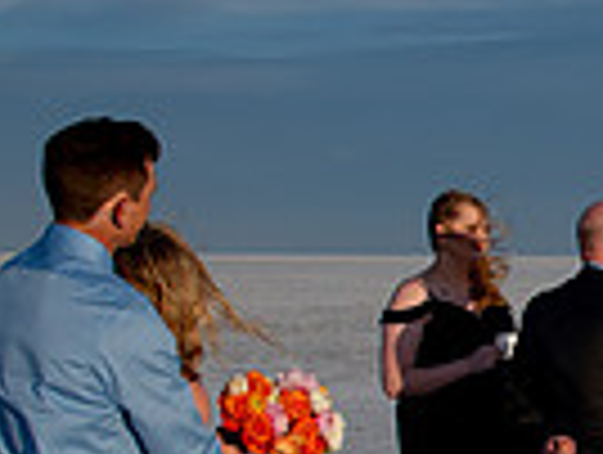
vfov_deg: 12.0
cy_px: 390
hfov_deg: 14.9
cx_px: 877
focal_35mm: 123
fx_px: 2146
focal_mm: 28
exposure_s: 1/400
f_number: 8
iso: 200
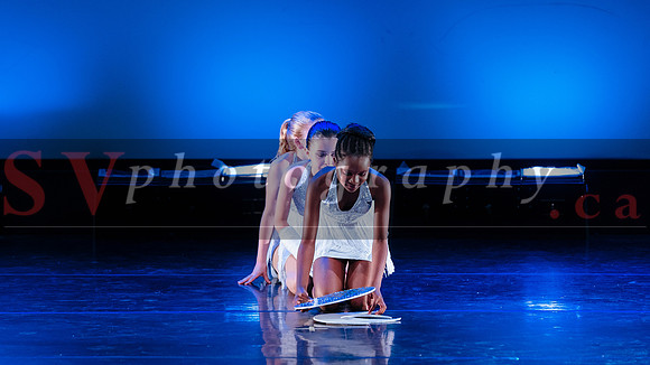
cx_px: 325
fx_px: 4190
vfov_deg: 5.0
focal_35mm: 243
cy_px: 151
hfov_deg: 8.9
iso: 1250
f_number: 2.8
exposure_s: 1/500
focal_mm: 198
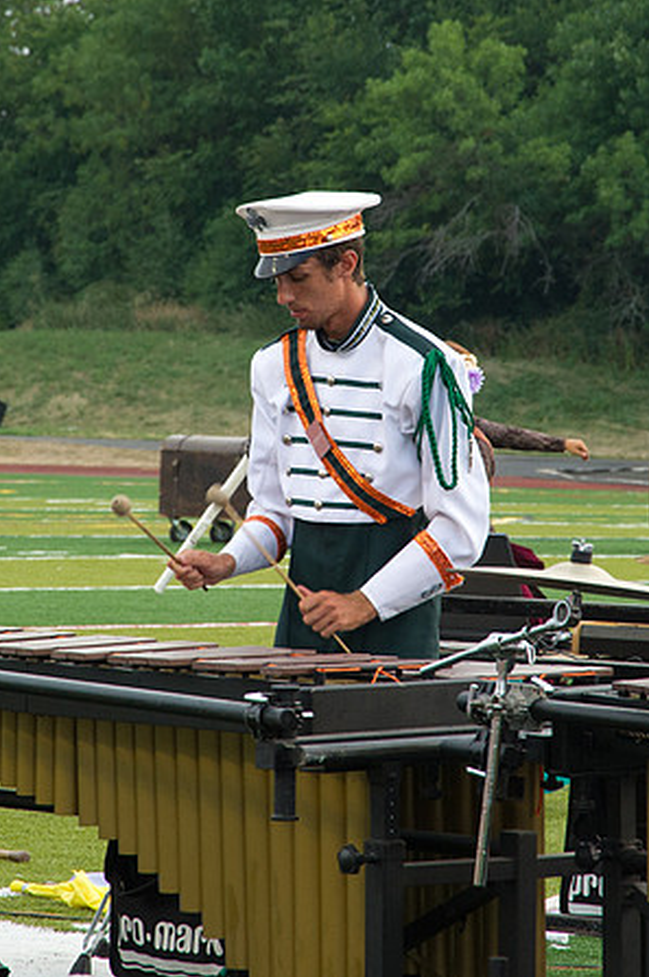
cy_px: 372
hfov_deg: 6.0
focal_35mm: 227
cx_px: 309
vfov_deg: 9.1
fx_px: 6152
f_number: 9
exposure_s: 1/320
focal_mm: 120
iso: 2500
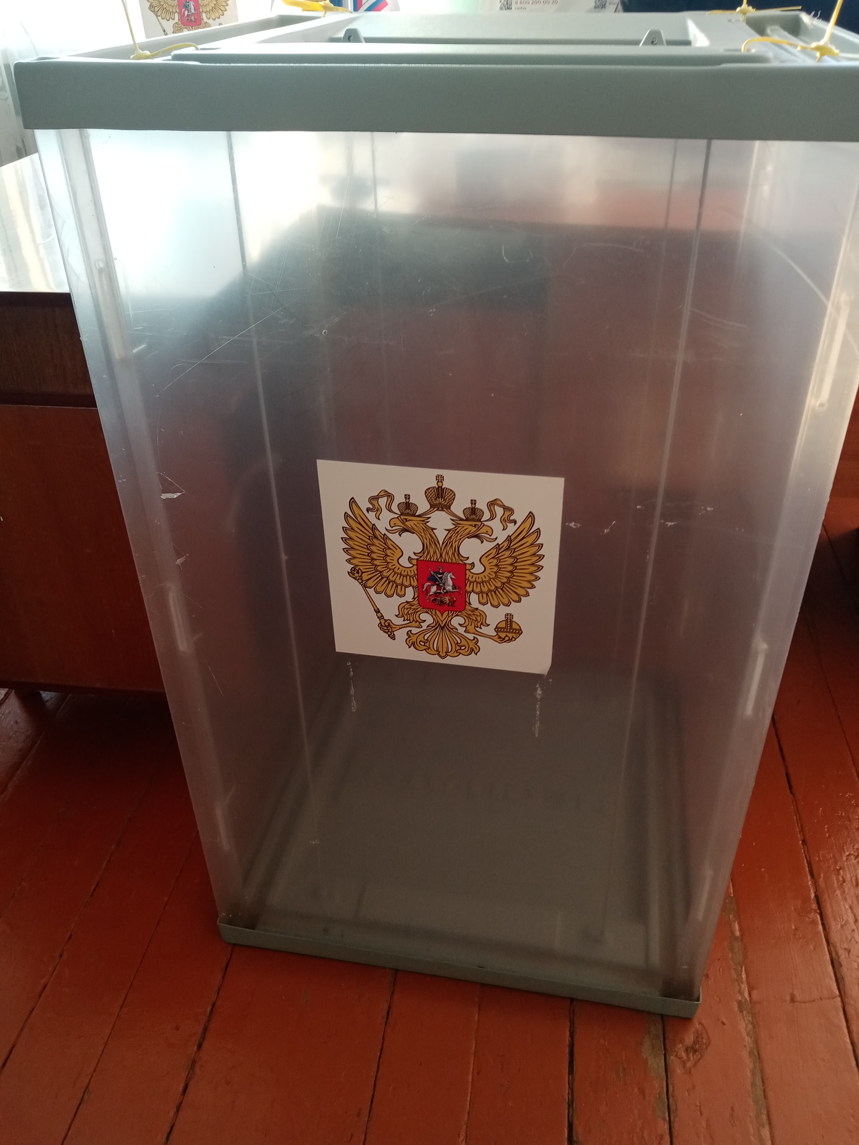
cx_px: 430
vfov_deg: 67.3
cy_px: 572
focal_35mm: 26
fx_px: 860
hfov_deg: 53.1
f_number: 1.8
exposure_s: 1/33.3
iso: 125
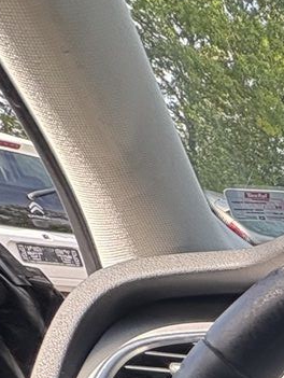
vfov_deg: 20.3
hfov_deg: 15.2
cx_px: 637
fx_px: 743
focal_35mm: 68
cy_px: 682
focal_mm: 2.22
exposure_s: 1/127
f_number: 2.2
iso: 80
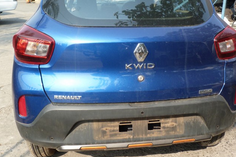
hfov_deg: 57.1
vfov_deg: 39.8
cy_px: 64
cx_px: 130
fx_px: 216
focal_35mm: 33
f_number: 4
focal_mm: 4.5
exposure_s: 1/160
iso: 80
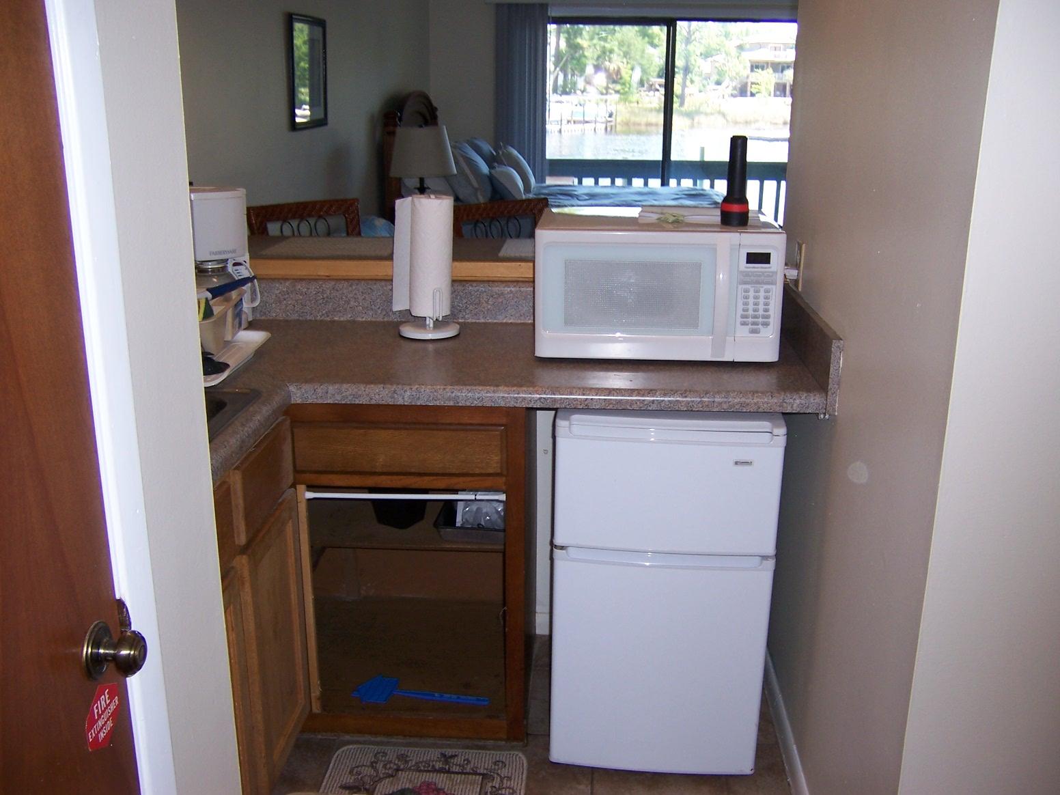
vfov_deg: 42.9
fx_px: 1011
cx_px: 530
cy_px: 398
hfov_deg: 55.4
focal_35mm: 33
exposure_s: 1/60
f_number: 2.8
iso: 80
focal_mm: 5.5
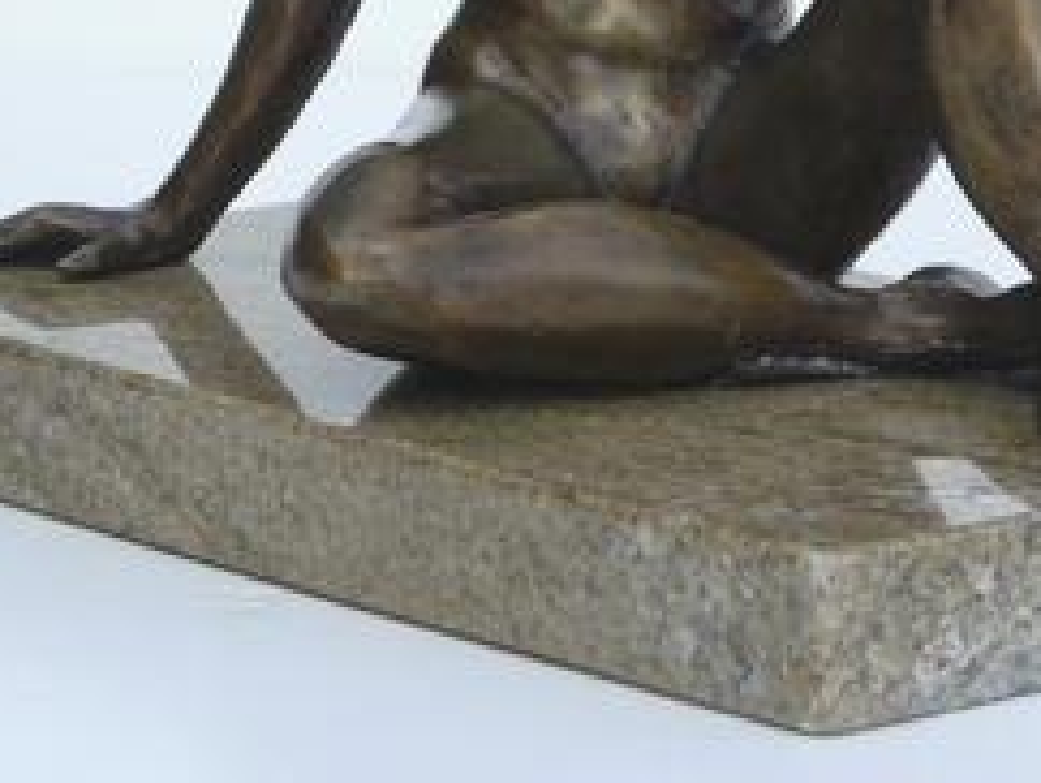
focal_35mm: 250
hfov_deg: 7.9
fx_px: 7526
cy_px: 6
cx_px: 645
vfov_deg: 5.9
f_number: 5.6
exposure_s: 1/320
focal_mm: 25.6
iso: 200
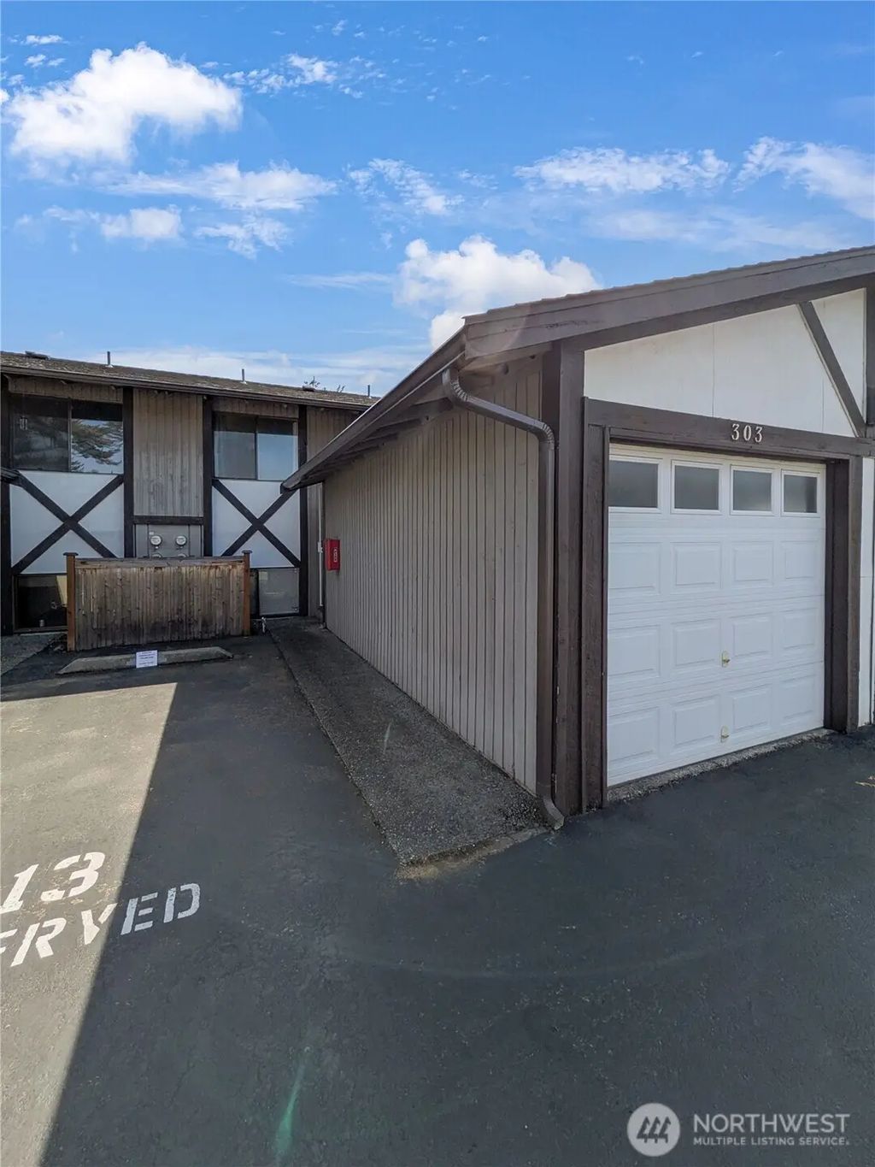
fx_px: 472
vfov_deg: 102.1
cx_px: 438
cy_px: 584
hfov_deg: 85.7
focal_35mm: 14
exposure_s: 1/5348
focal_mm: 1.85
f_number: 2.2
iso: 50
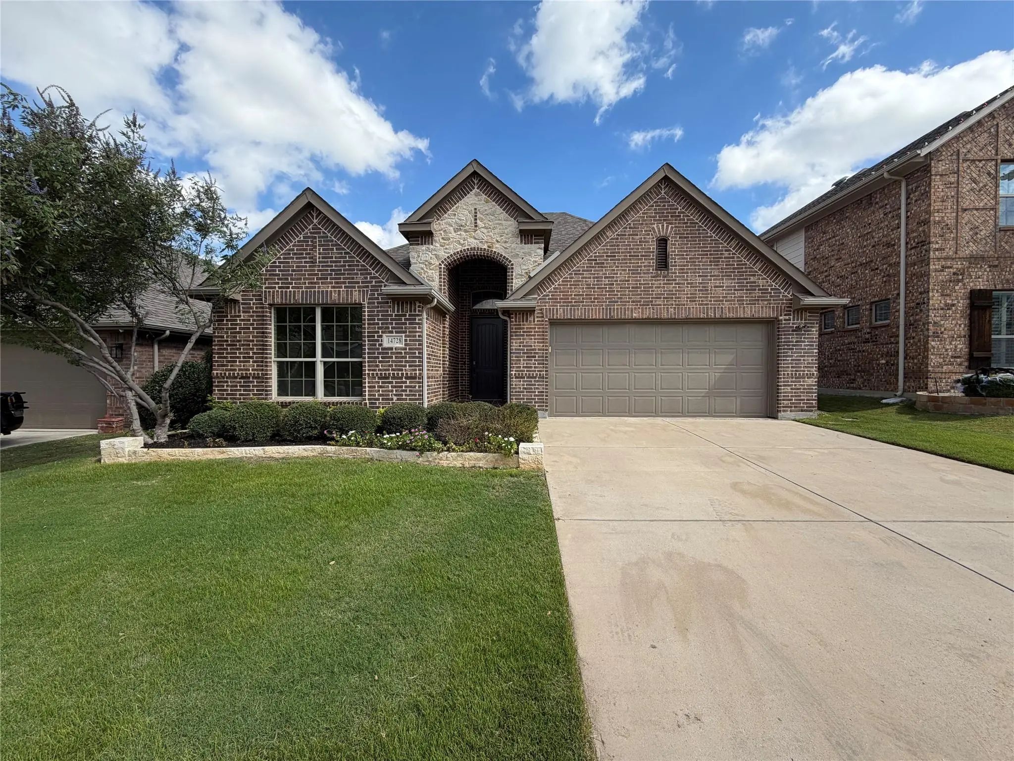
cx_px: 507
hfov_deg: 102.1
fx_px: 410
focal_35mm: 14
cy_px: 380
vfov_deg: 85.7
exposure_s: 1/770
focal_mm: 2.22
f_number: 2.2
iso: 25
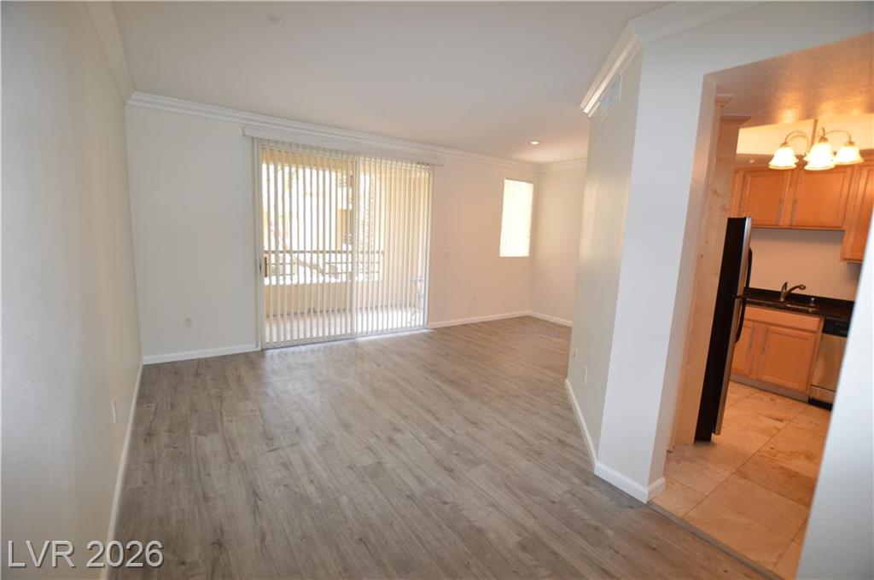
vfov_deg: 77.2
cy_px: 290
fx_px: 364
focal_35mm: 15
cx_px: 437
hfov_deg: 100.5
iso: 400
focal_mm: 10
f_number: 4
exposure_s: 1/60
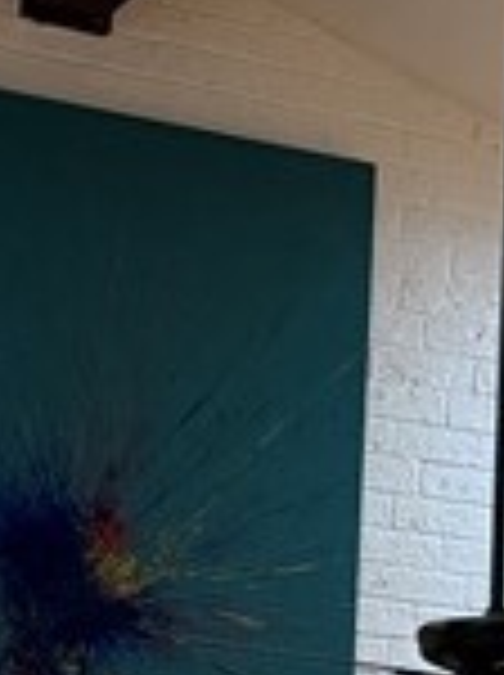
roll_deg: -2.4
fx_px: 3193
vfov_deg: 11.8
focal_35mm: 164
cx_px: 536
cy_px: 832
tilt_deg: +7.4
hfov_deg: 9.0
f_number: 1.78
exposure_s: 1/60
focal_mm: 6.76
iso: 320
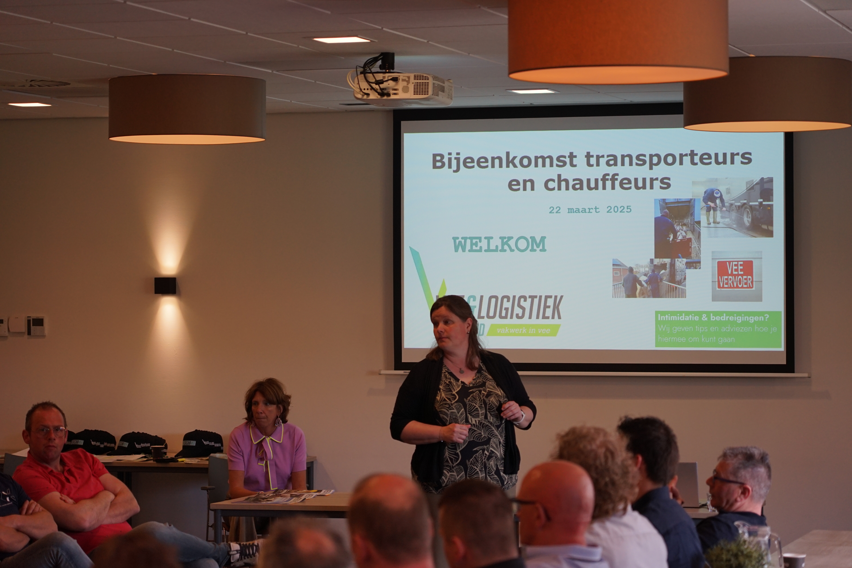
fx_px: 2485
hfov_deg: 19.5
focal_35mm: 105
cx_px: 426
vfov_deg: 13.0
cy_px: 284
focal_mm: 105
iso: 640
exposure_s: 1/160
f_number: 4
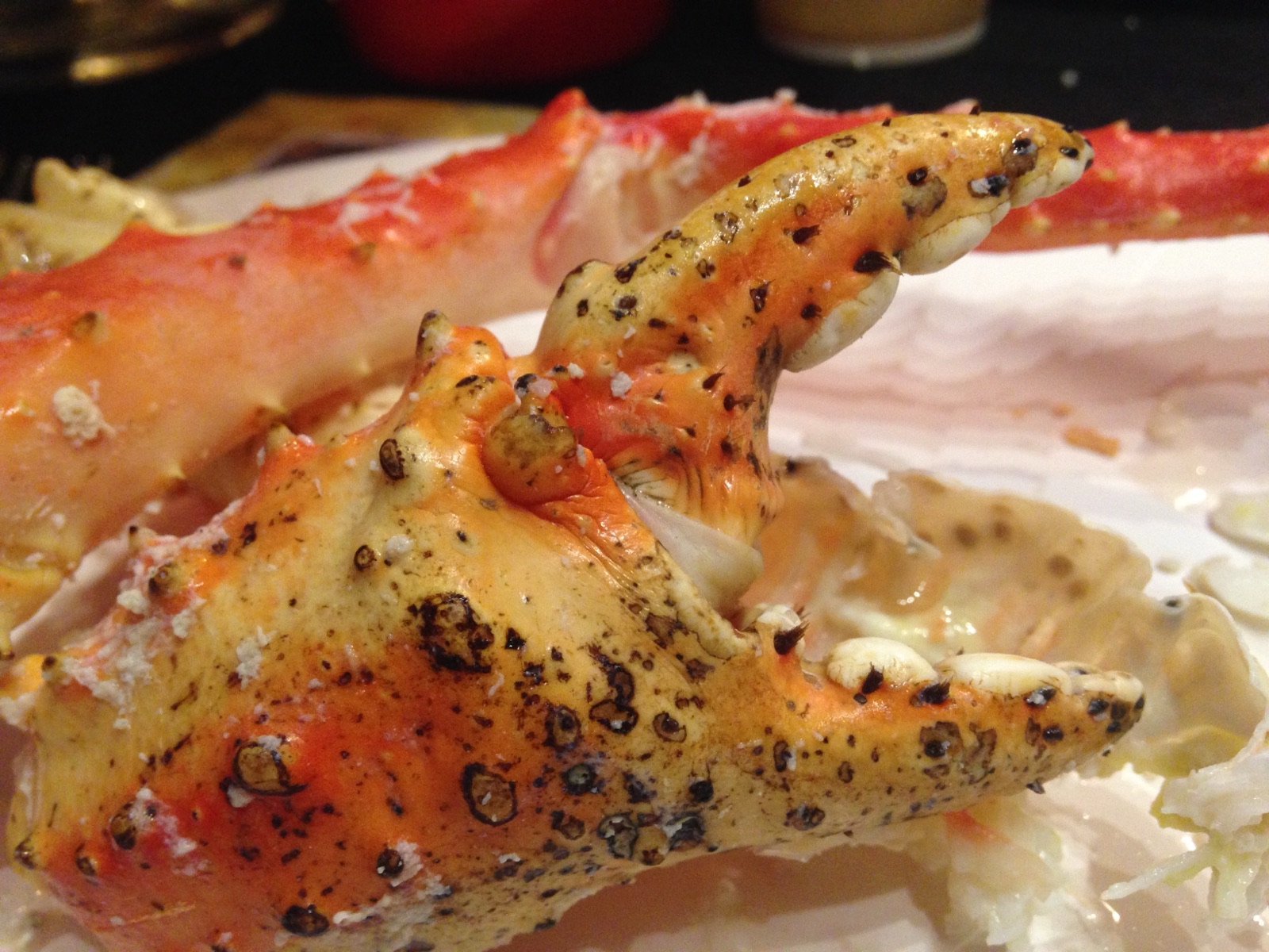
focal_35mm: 33
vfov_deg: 42.9
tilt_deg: -38.2
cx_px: 634
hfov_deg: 55.4
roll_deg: +5.2
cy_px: 476
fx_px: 1210
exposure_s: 1/20
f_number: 2.4
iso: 250
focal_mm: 4.12
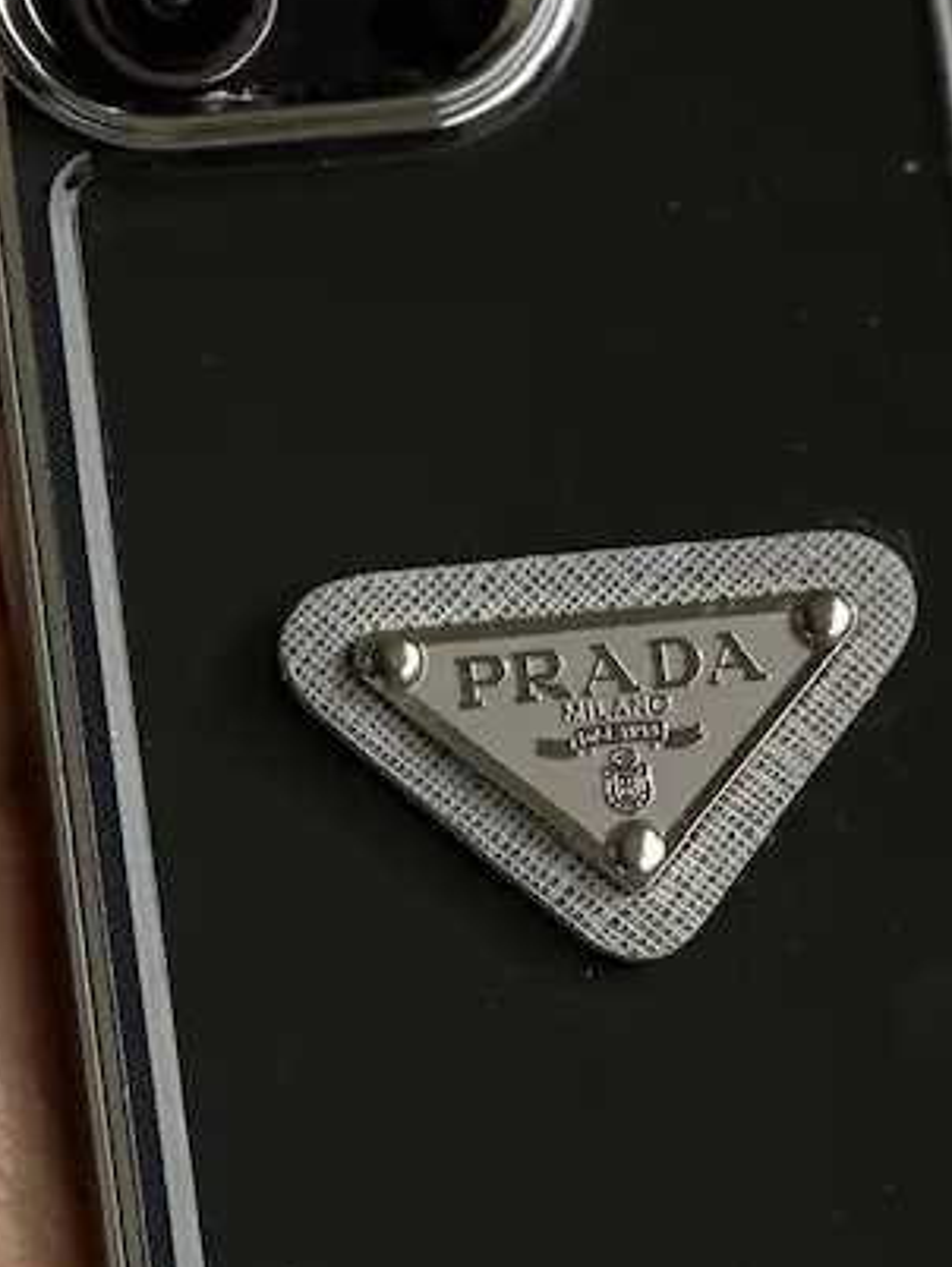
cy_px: 303
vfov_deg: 8.1
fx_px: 8974
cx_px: 530
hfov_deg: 6.1
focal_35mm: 245
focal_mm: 9
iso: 25
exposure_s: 1/309
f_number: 2.8
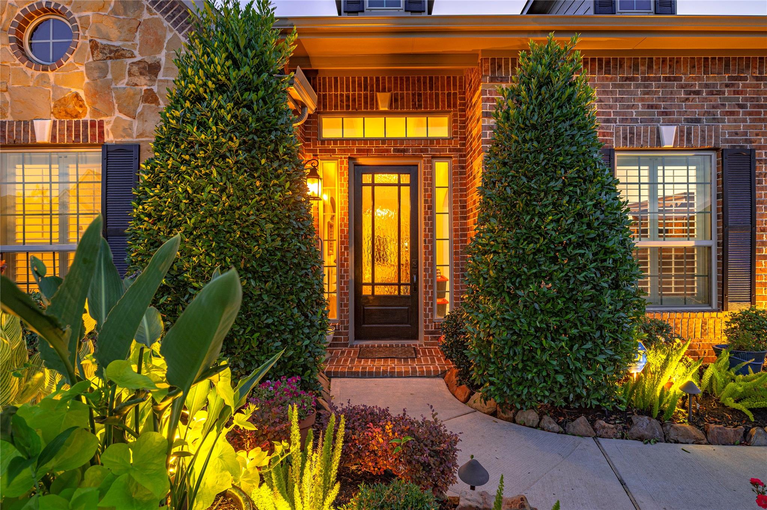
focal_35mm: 18
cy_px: 255
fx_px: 383
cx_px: 384
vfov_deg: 67.3
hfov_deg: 90.0
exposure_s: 1/2.5
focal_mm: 18
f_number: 9
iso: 125
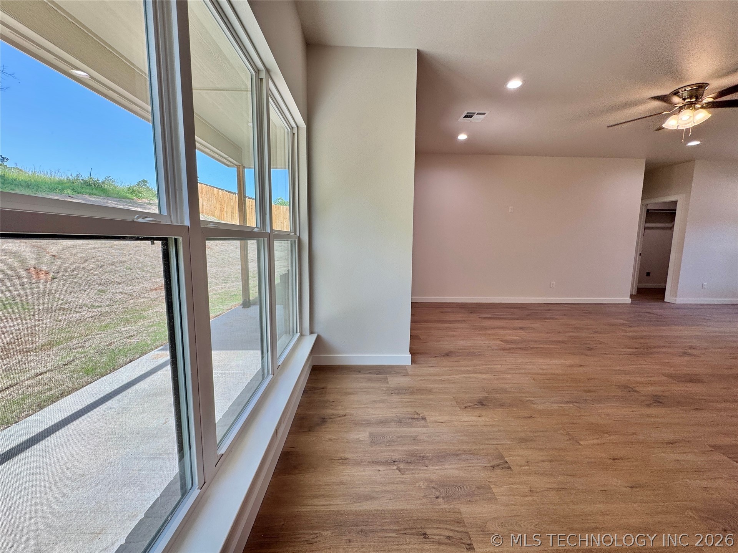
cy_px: 276
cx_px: 369
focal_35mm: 14
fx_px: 298
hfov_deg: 102.1
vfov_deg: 85.7
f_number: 2.2
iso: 50
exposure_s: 1/120
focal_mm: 2.22
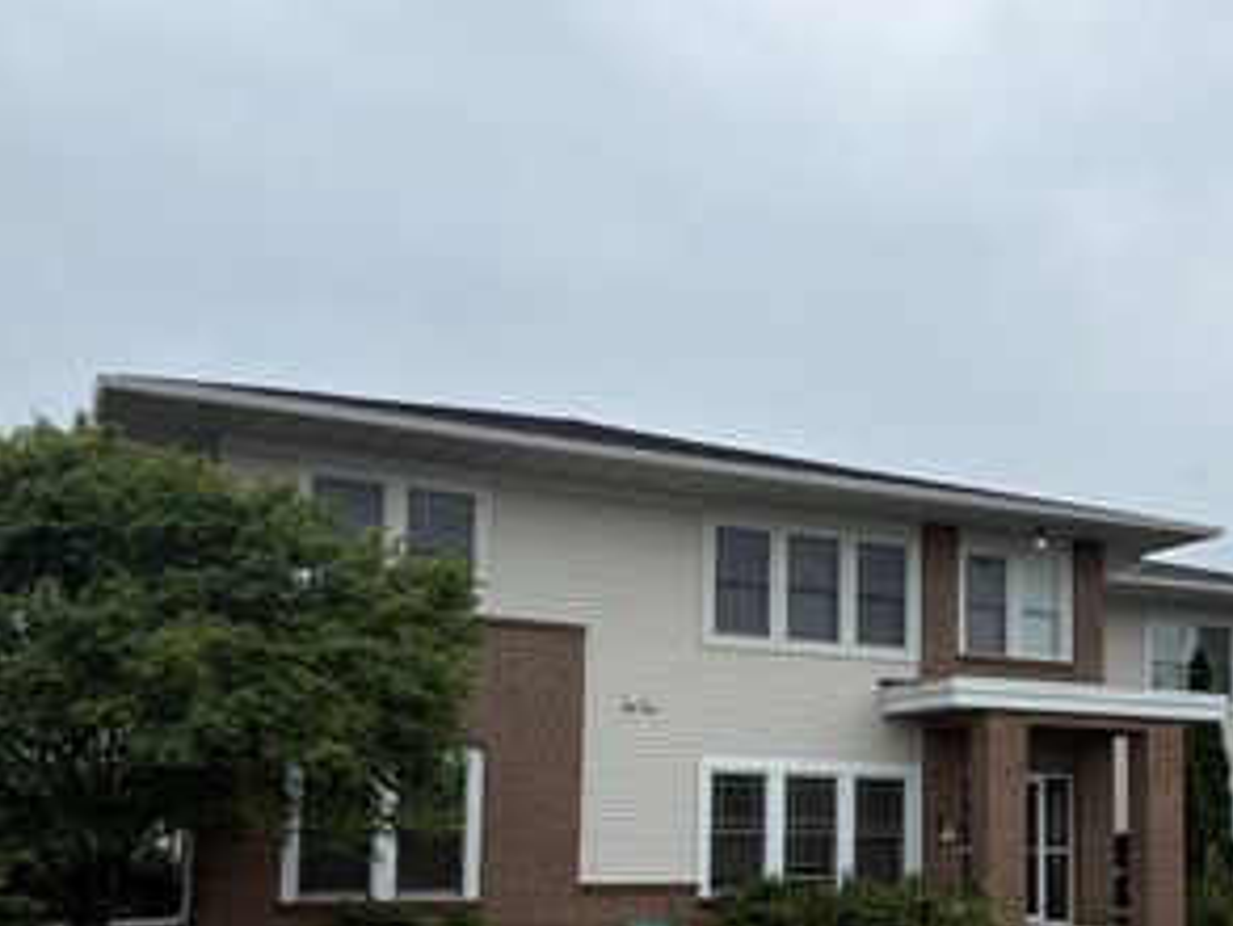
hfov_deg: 45.5
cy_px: 709
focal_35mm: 41
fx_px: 1461
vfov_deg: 34.3
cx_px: 745
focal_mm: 6.76
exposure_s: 1/3953
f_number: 1.78
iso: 80
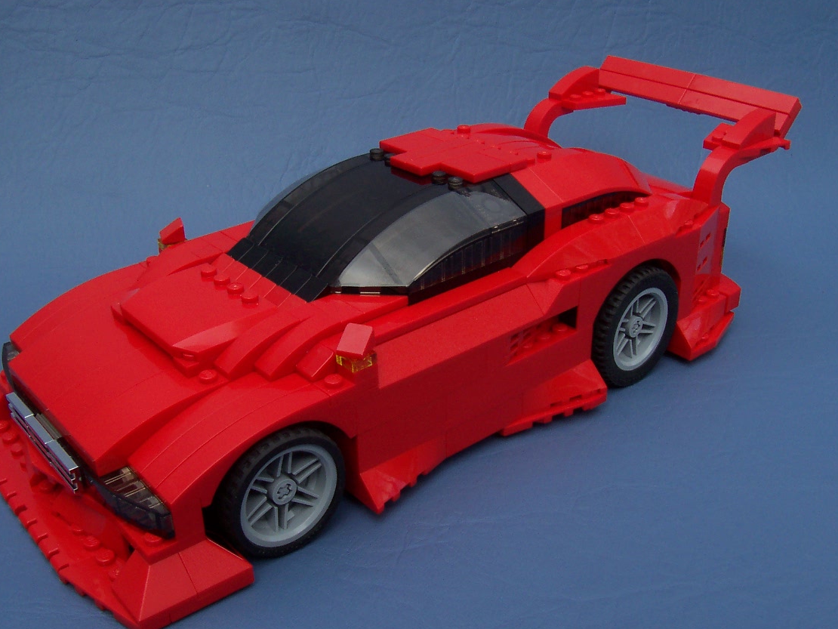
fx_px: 969
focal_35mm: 40
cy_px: 331
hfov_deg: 46.8
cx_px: 394
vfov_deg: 36.0
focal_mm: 5.6
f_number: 5.6
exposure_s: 1/250
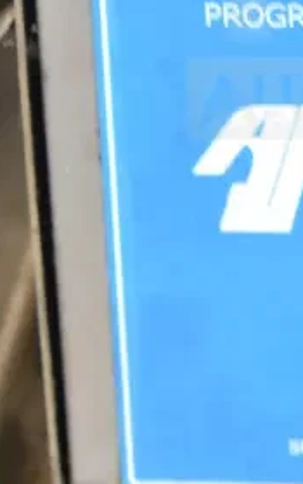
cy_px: 2
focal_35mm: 210
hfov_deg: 6.2
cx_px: 379
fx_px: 2775
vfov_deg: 9.9
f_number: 5
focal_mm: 42
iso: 500
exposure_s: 1/60
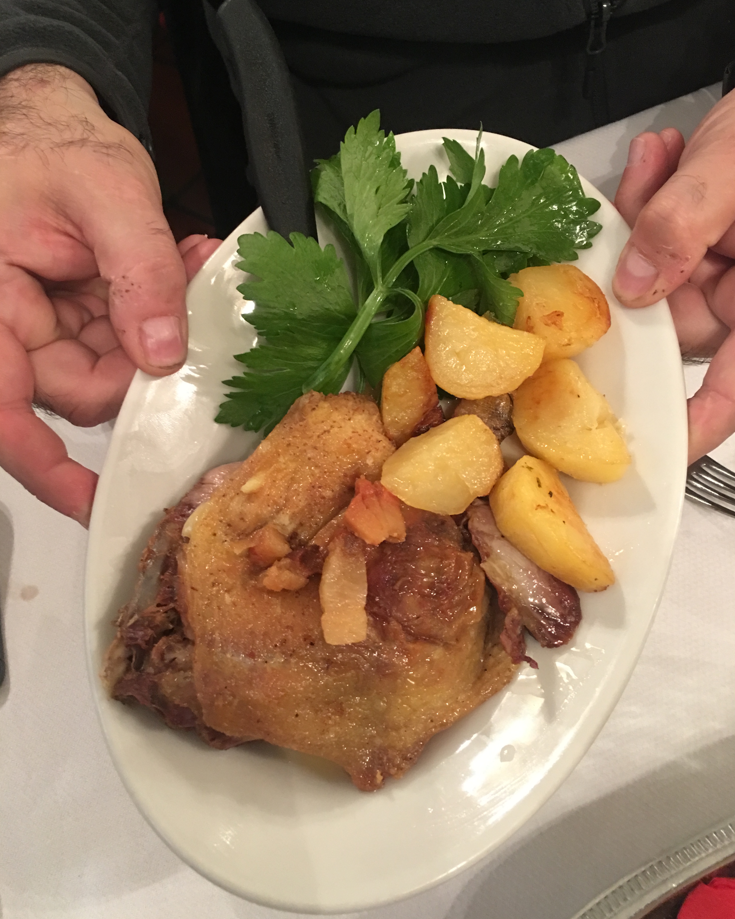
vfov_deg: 57.2
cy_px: 467
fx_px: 843
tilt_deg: -58.9
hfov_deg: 47.1
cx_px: 373
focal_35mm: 31
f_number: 2.2
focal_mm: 4.15
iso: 125
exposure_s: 1/8
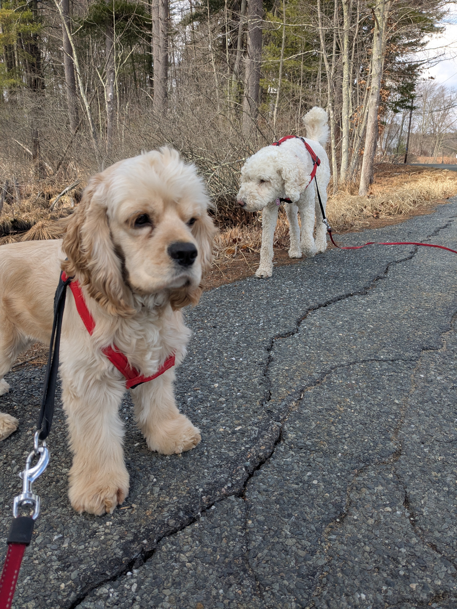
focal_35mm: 27
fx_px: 475
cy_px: 304
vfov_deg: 65.3
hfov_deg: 51.4
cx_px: 228
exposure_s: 1/806
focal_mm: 4.38
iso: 36
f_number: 1.73
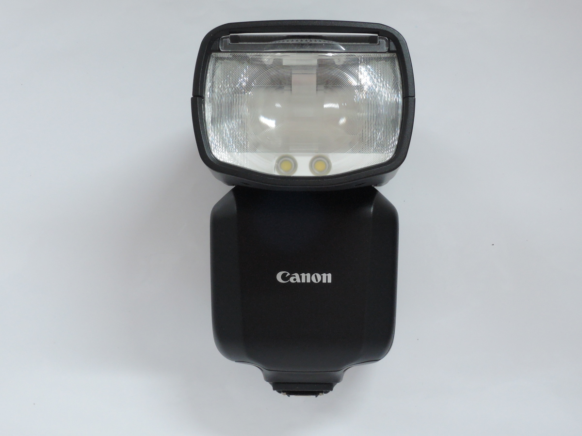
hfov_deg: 34.9
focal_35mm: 55
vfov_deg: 26.6
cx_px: 291
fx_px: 925
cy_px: 218
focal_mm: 11.8
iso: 800
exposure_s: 1/15
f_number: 8
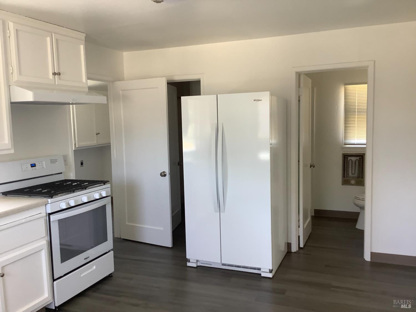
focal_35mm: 31
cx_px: 208
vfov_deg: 45.4
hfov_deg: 58.4
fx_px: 373
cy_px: 156
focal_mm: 3.3
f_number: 2.4
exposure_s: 1/50
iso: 100
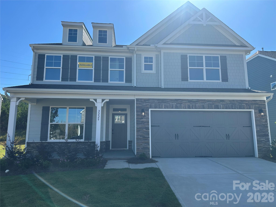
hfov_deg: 71.6
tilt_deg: +8.8
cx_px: 138
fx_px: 191
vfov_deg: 56.8
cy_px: 104
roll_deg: -0.1
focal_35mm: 24
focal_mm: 6.86
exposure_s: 1/3861
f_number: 1.78
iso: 80
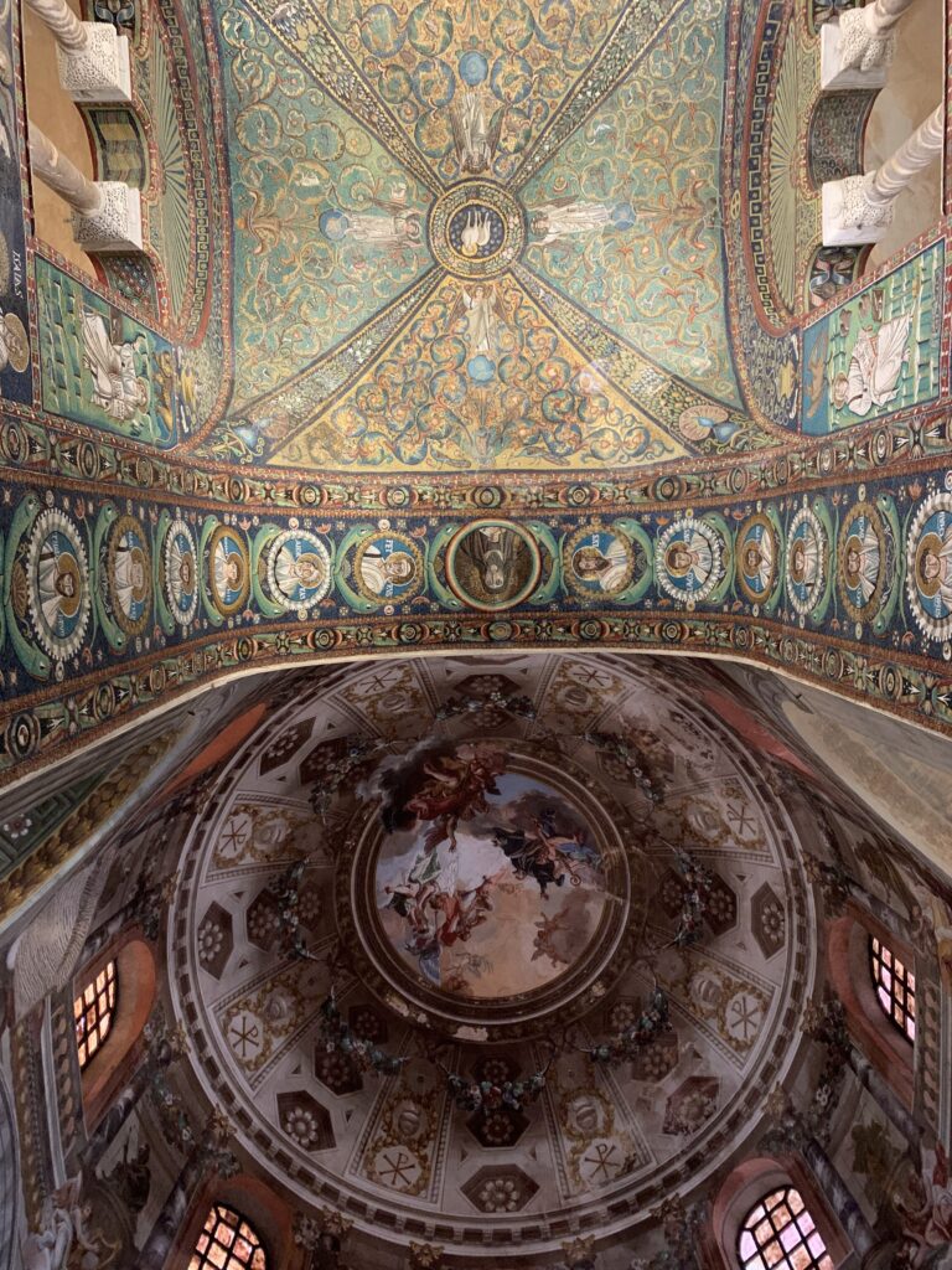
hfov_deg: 53.1
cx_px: 476
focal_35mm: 26
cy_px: 635
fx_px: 953
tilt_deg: +84.0
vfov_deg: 67.3
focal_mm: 4.25
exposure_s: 1/30
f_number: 1.8
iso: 500
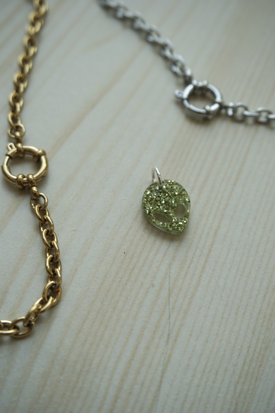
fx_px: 464
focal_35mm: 40
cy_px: 206
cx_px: 138
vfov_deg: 47.9
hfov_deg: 33.0
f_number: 4.5
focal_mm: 27
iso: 125
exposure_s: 1/160
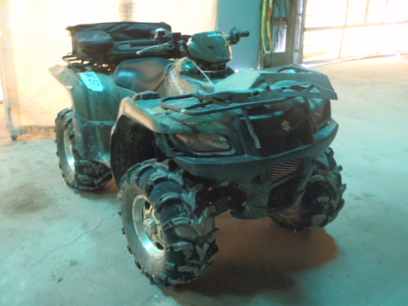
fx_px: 424
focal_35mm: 36
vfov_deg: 39.7
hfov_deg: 51.4
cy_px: 153
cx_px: 204
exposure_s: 1/4
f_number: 4.1
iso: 400
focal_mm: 6.53
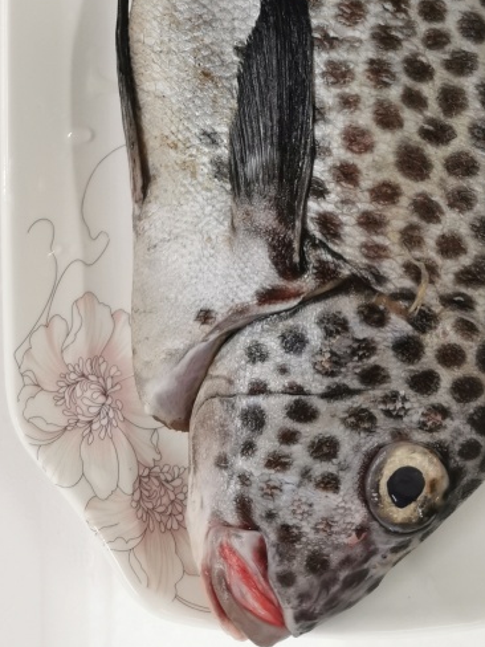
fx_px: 1102
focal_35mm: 59
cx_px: 333
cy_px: -31
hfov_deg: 24.7
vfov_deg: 30.0
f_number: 1.6
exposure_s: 1/50
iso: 125
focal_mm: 5.56
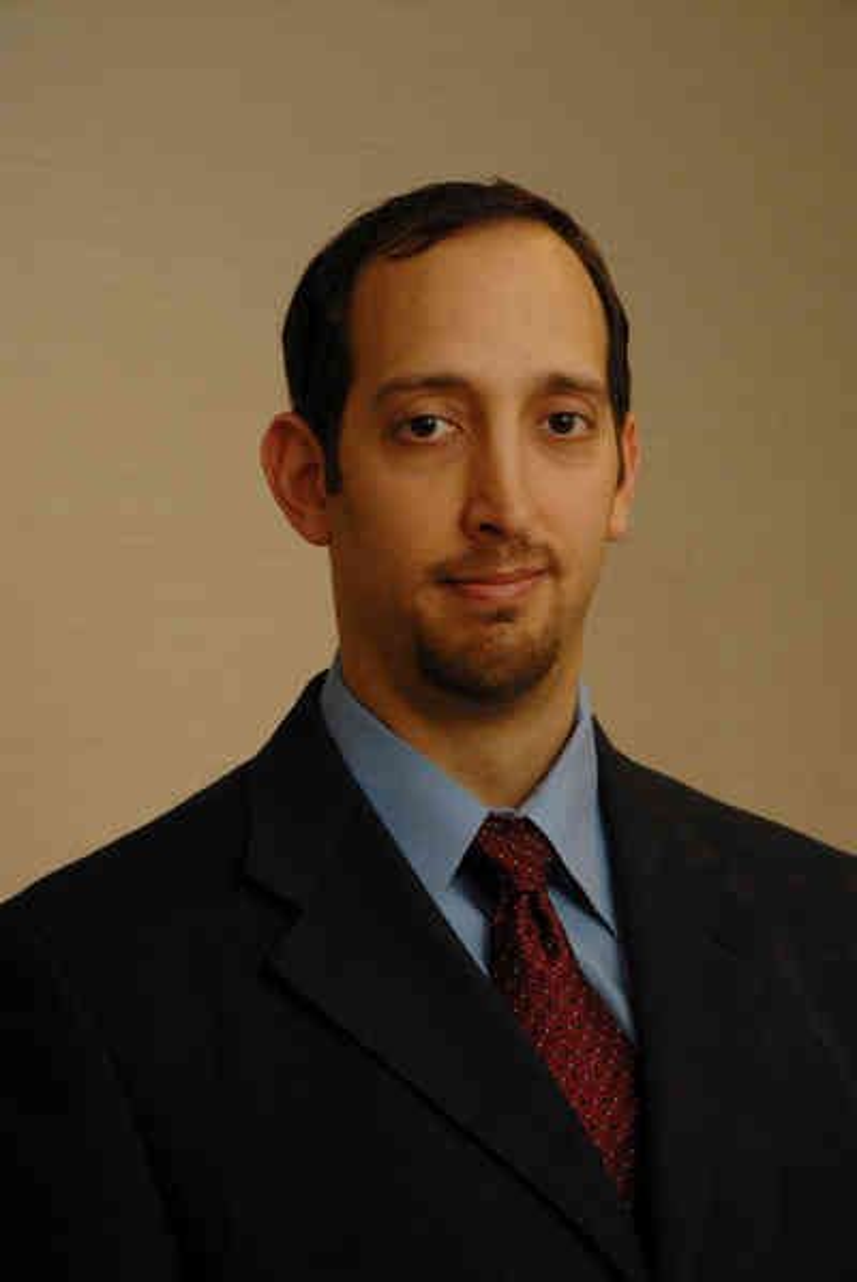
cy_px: 641
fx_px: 3740
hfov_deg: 13.1
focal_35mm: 105
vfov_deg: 19.4
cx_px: 428
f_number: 9
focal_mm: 70
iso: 400
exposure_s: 1/100
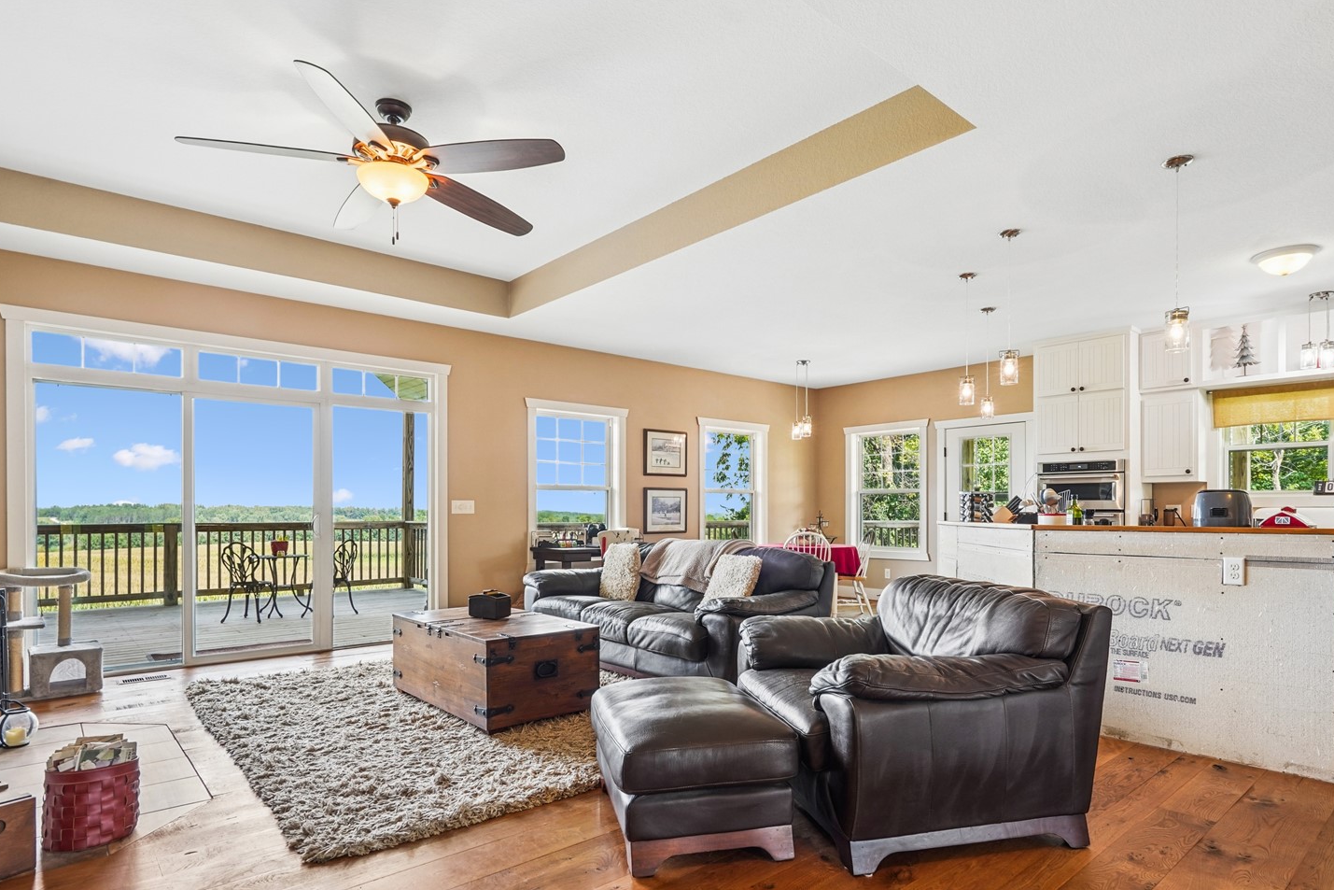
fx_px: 704
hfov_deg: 86.9
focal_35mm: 19
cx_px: 688
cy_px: 508
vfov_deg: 64.3
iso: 400
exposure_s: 1/25
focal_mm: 16
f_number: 9
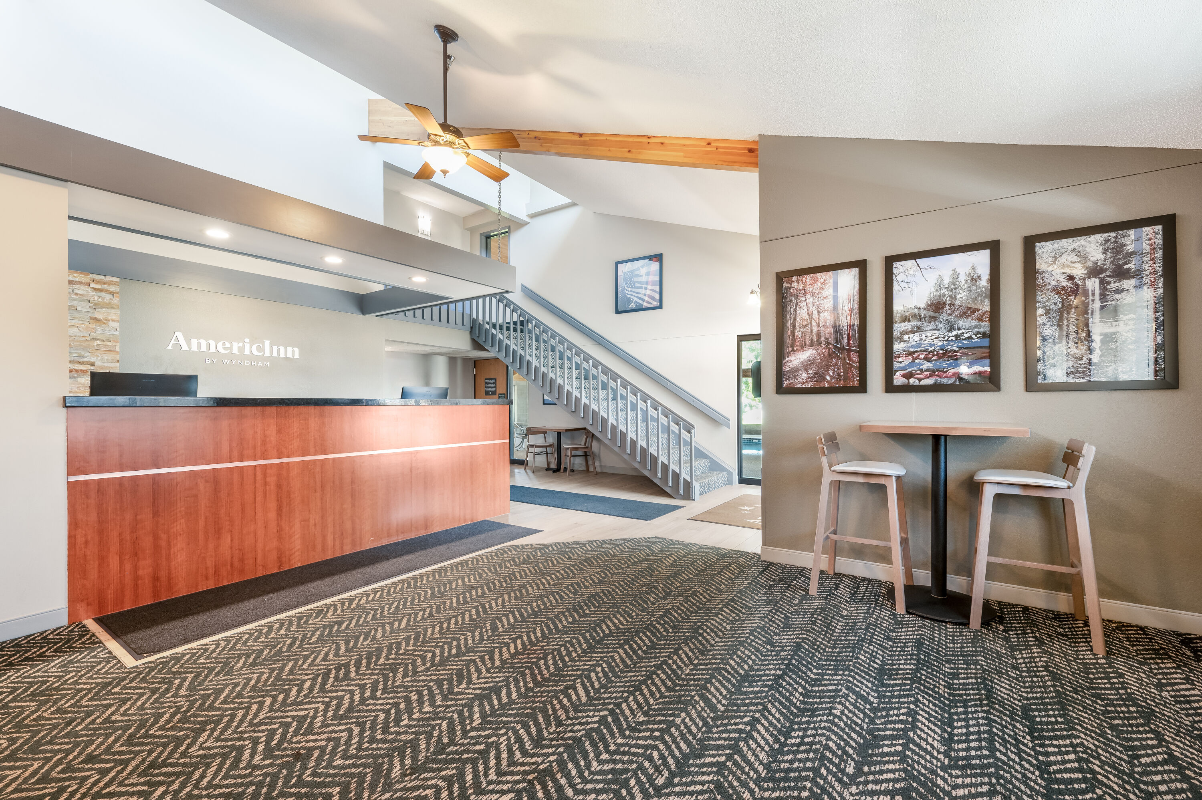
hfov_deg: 100.4
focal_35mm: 15
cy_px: 400
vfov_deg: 77.3
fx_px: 501
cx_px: 601
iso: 400
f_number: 8
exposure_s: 1.3
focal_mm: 15
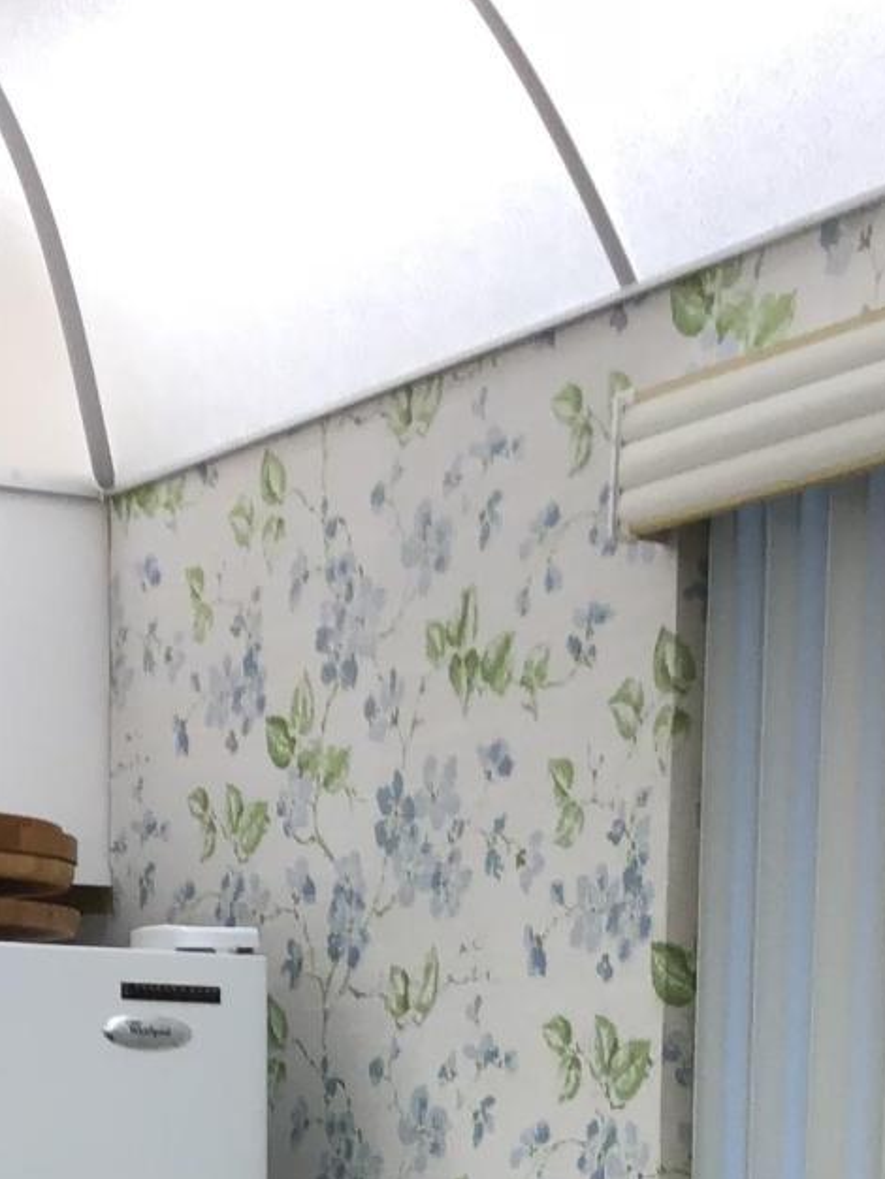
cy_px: 1806
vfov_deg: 17.6
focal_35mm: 99
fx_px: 3372
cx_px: 410
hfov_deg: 14.9
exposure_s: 1/60
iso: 32
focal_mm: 3.3
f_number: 2.4
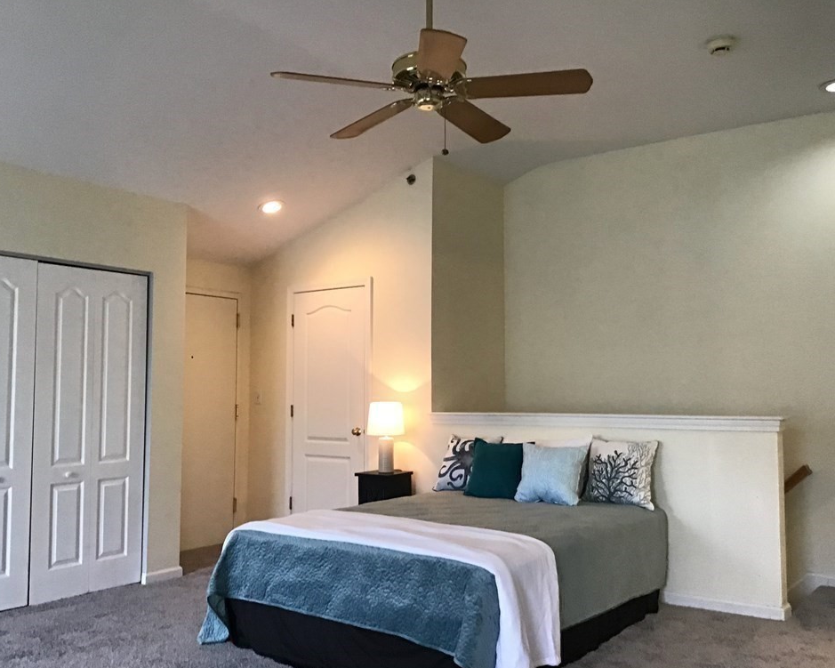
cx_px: 408
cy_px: 333
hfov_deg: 54.2
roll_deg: -0.5
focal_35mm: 33
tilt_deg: +7.6
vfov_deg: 44.5
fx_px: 815
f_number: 2.4
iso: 125
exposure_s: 1/30
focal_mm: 3.3
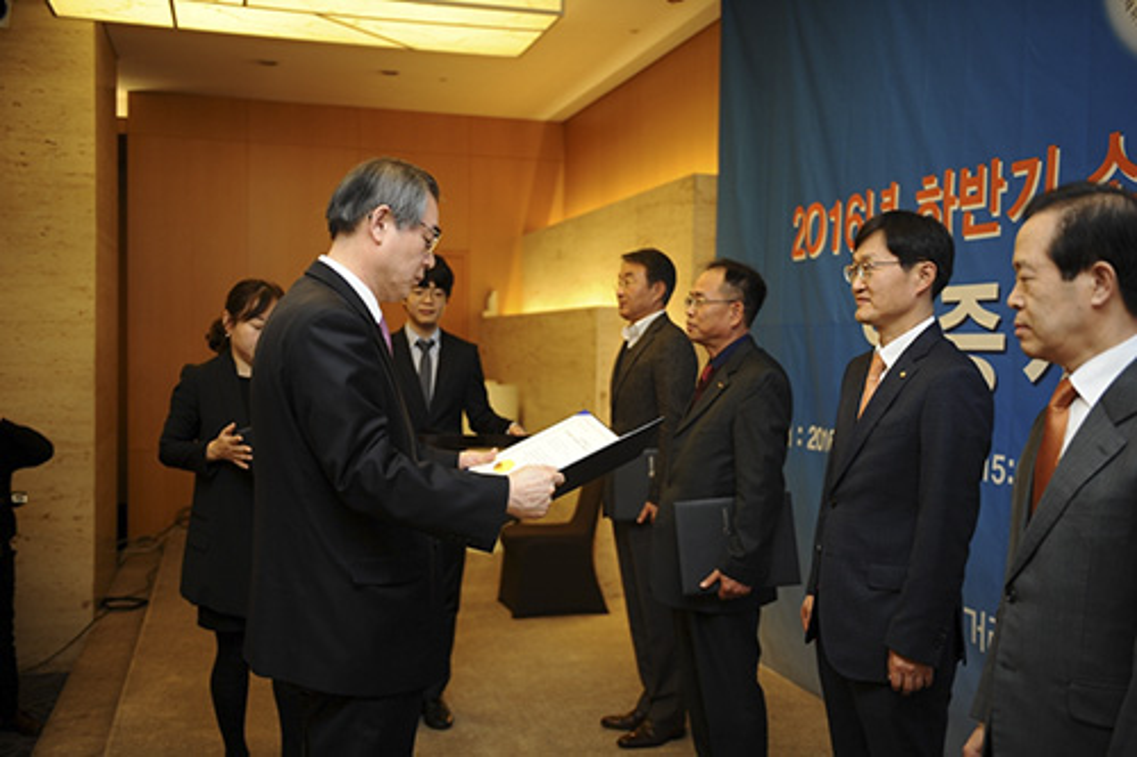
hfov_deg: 50.7
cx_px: 568
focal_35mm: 38
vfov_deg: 35.0
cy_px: 378
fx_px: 1200
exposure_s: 1/160
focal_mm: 38
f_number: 2.8
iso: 500
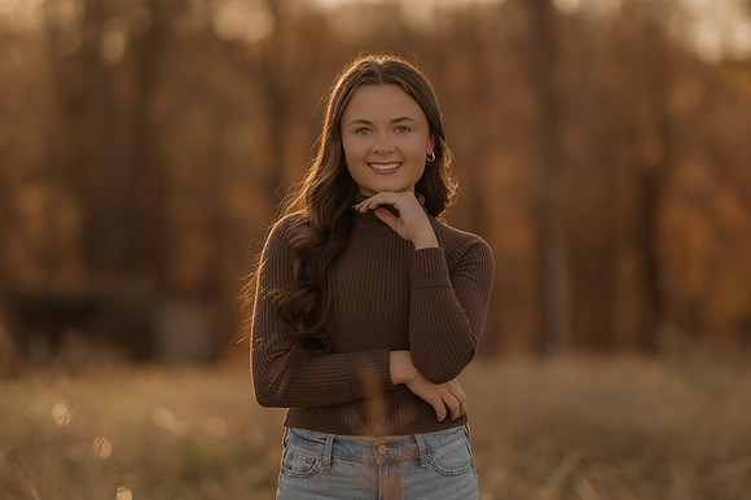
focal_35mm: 127
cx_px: 376
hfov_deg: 16.1
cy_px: 250
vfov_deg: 10.8
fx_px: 2648
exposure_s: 1/1250
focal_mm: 85
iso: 200
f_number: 1.4
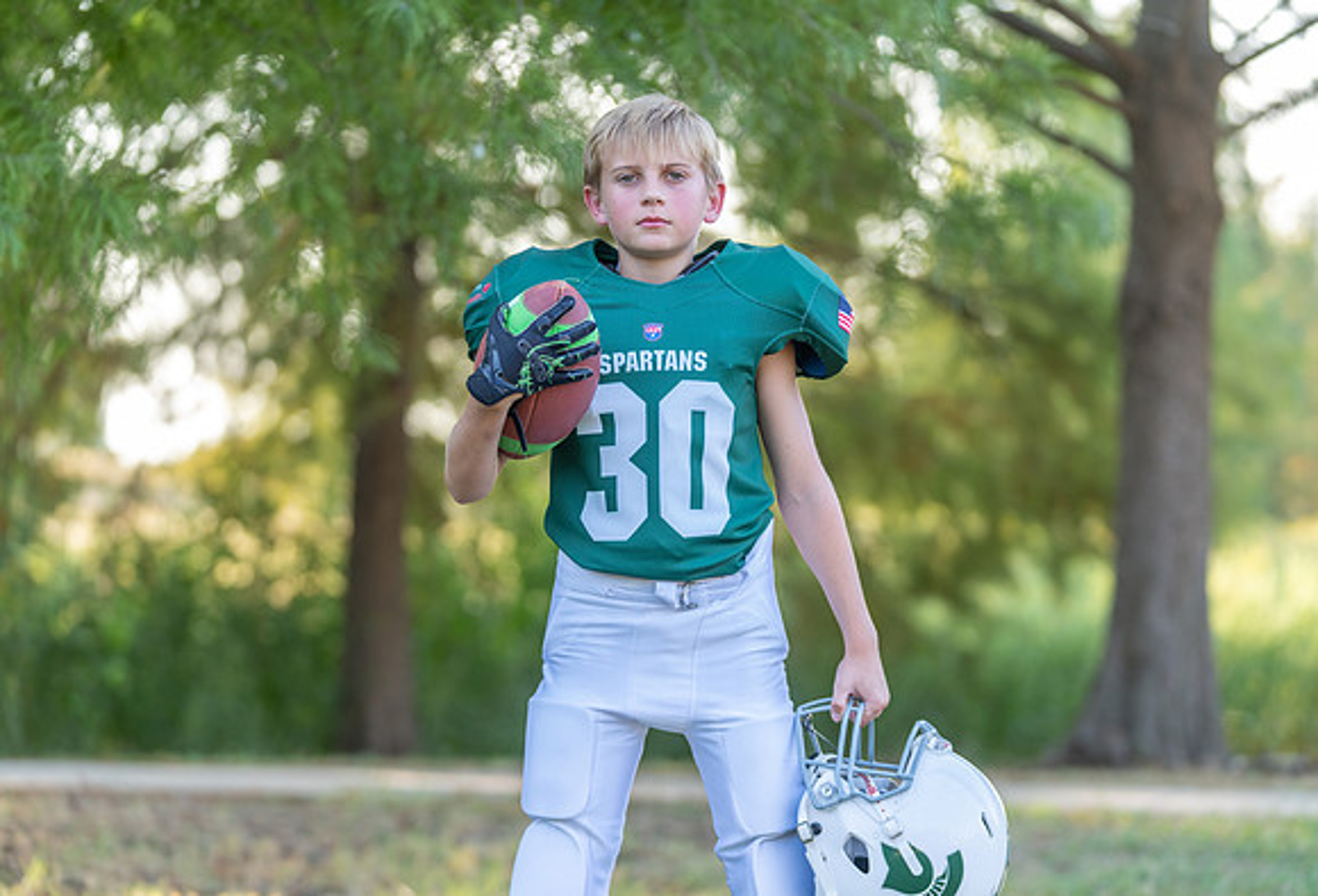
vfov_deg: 11.3
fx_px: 4523
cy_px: 467
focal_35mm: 123
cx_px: 689
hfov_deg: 16.6
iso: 250
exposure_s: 1/320
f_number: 2.8
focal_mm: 111
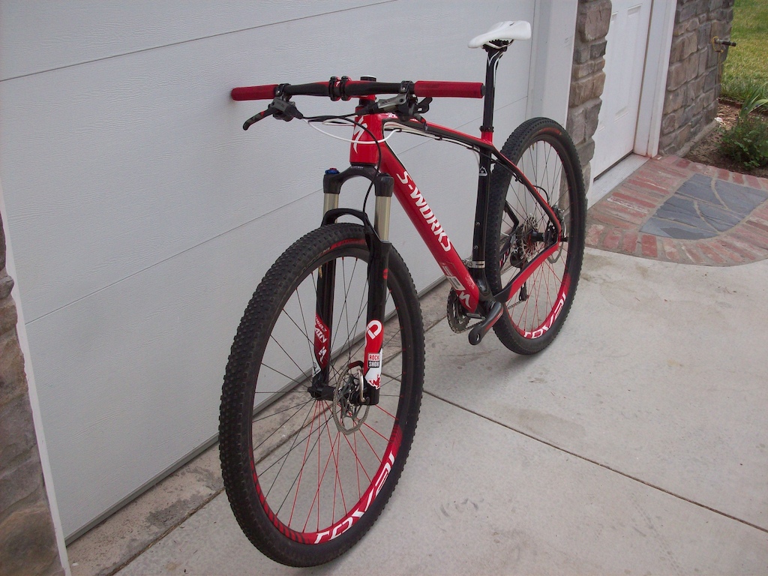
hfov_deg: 50.1
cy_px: 288
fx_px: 821
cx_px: 384
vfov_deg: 38.7
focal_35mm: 37
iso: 80
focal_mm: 6.2
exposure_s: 1/532
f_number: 2.8
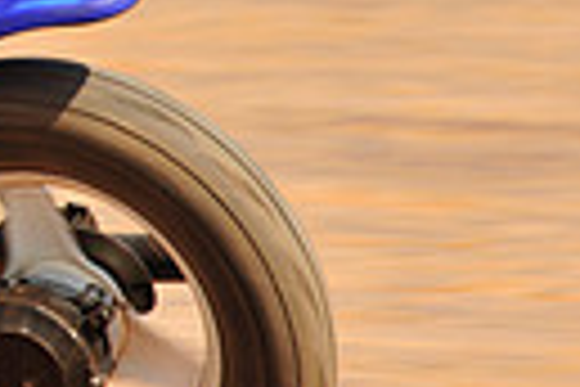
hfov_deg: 2.3
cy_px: -117
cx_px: -490
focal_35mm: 902
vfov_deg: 1.5
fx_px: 14531
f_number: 9
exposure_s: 1/400
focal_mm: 200
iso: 200
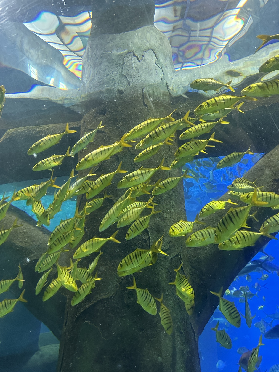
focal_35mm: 24
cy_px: 186
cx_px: 140
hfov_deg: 56.8
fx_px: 258
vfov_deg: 71.6
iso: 500
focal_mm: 6.86
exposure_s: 1/50
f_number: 1.78
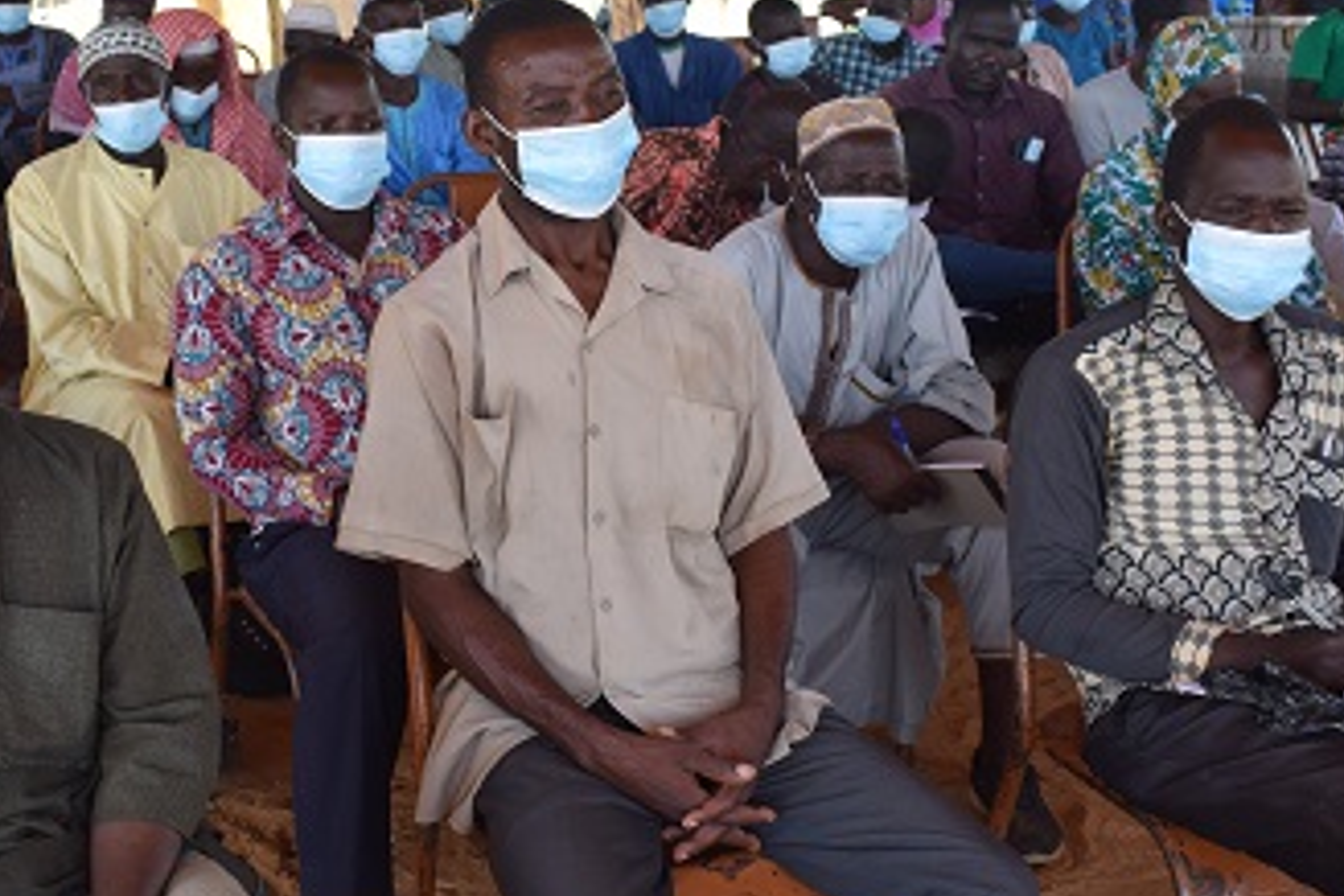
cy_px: 446
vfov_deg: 24.6
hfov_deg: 36.0
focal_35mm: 55
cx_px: 489
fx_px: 2053
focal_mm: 24
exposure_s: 1/160
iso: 400
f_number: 6.3
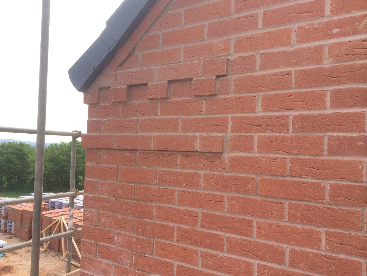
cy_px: 138
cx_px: 184
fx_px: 318
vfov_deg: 46.8
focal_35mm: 30
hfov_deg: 60.0
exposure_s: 1/1642
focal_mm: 4.12
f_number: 2.2
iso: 64
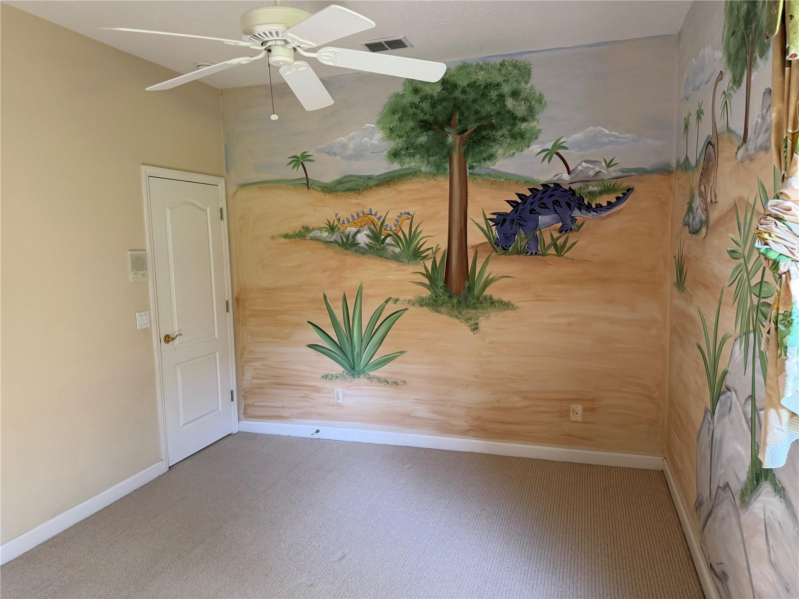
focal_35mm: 24
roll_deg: +1.1
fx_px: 554
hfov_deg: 71.6
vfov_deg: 56.8
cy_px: 300
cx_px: 400
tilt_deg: -5.7
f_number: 1.78
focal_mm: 6.76
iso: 200
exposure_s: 1/64
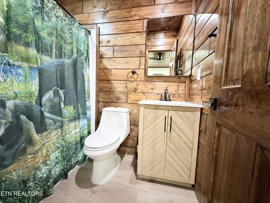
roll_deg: -2.0
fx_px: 109
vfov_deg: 85.7
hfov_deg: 102.1
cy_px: 102
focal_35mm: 14
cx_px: 135
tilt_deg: -5.3
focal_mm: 2.22
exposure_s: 1/40
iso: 1000
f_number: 2.2
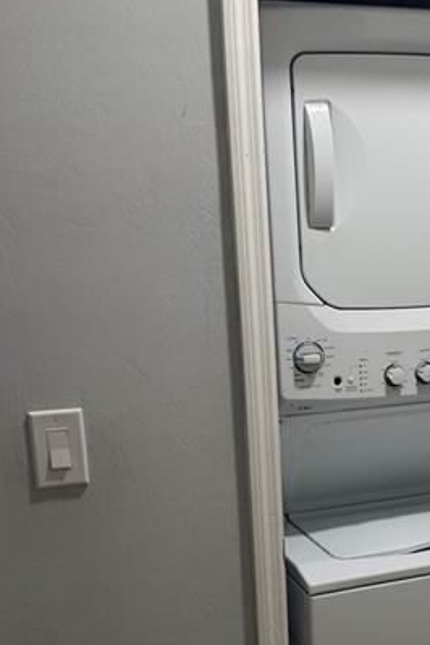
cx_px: 356
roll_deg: +0.9
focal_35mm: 48
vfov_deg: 40.4
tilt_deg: -11.7
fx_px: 860
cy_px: 451
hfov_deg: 27.4
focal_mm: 6.76
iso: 125
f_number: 1.78
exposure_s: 1/60
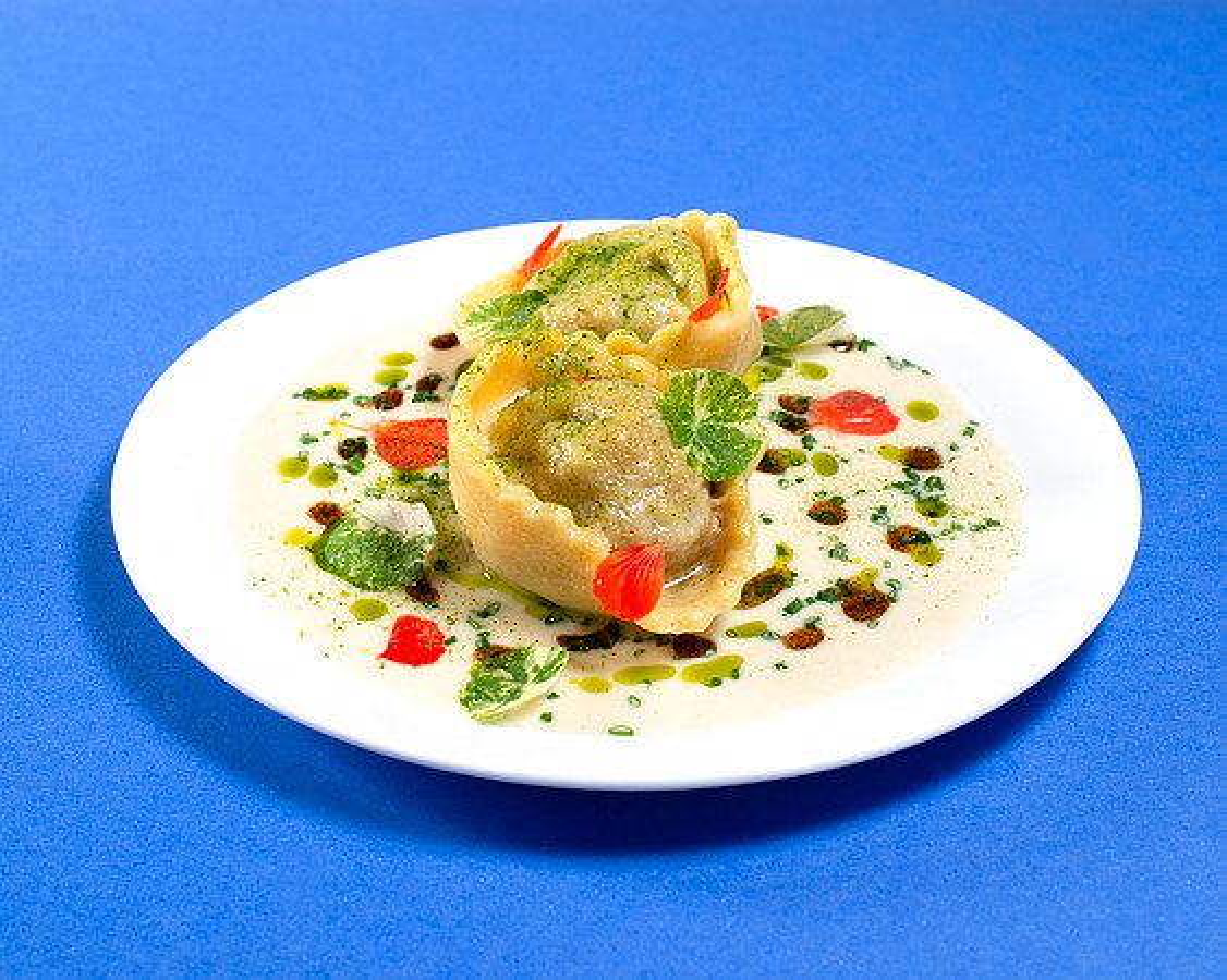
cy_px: 481
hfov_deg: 31.5
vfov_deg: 25.4
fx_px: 2173
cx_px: 627
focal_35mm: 60
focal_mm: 50
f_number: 9
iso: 200
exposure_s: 1/200
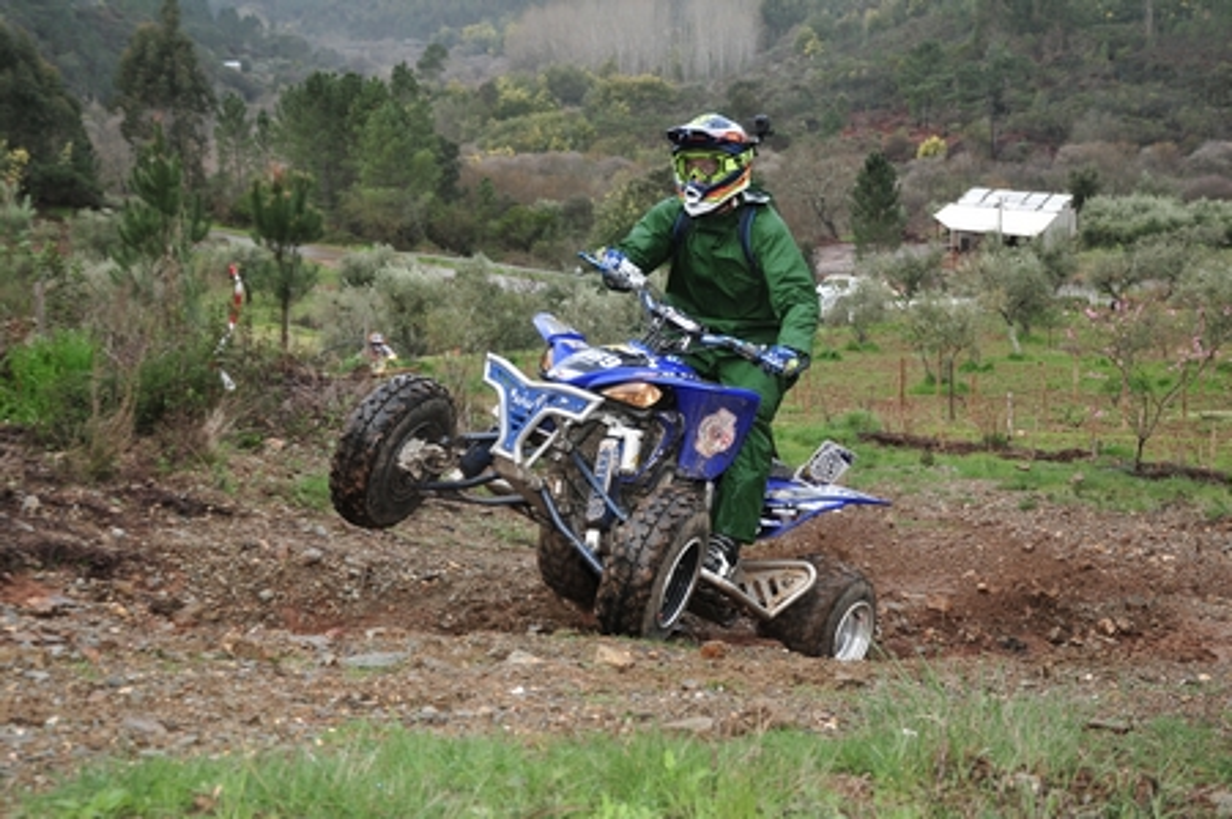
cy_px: 410
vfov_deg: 20.1
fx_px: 2307
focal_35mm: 68
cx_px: 616
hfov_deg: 29.9
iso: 500
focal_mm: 45
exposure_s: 1/640
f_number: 5.6
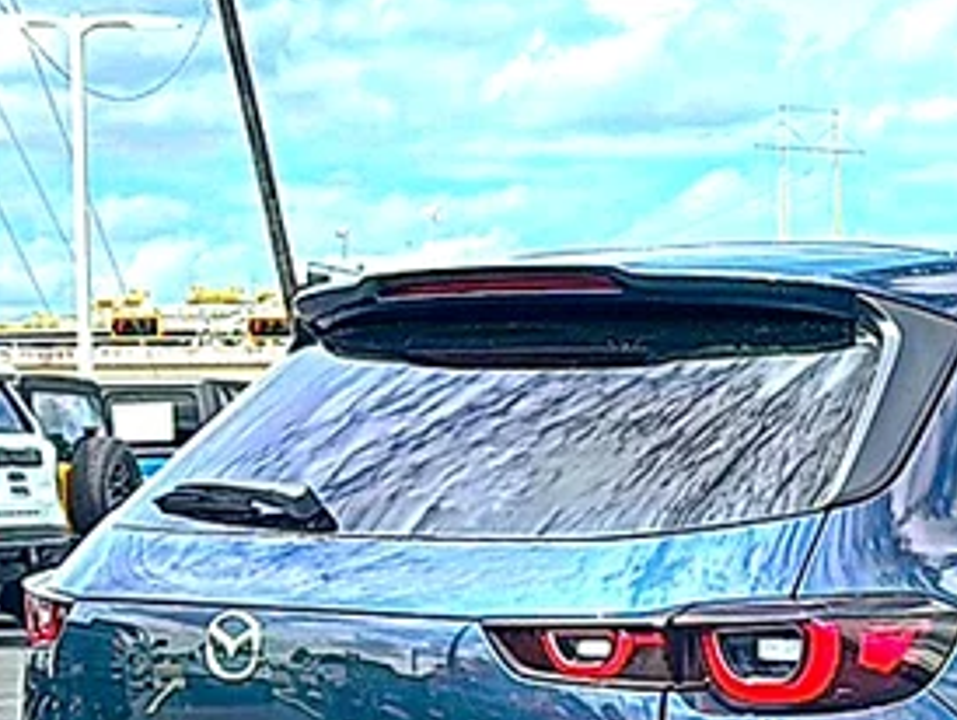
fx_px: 2684
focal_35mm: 97
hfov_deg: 19.2
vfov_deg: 14.9
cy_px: 795
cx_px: 1114
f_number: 1.78
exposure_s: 1/2037
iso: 80
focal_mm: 6.86
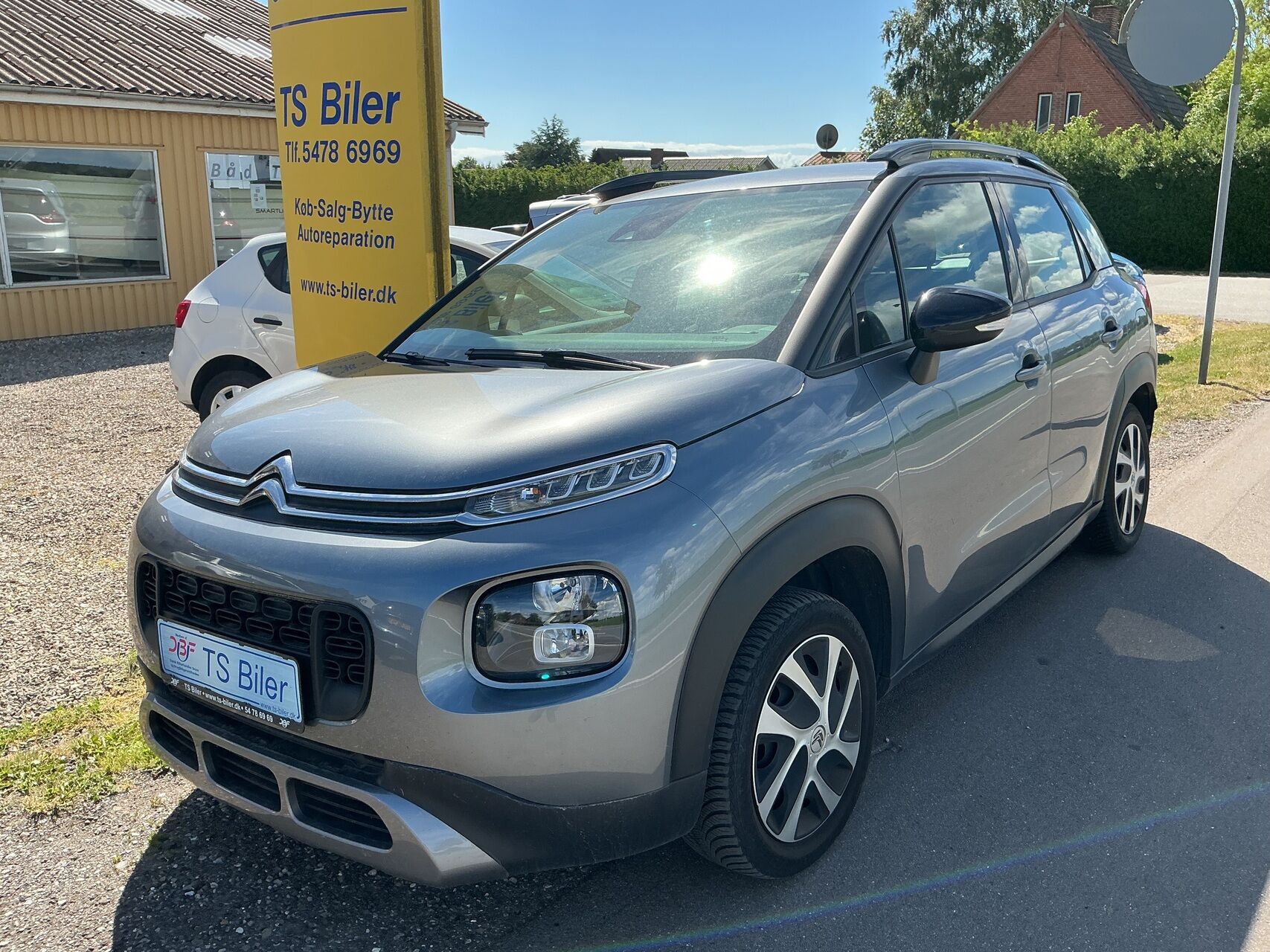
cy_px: 476
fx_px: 1064
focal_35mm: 29
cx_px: 635
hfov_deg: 61.7
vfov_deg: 48.2
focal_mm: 3
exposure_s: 1/1221
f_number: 1.8
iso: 25
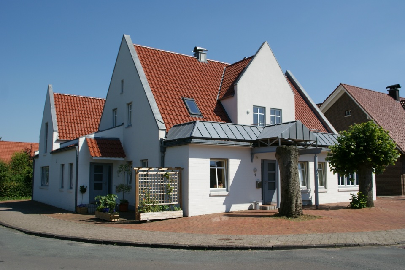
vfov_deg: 40.0
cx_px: 202
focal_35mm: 33
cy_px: 135
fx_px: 371
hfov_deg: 57.2
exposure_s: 1/500
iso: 100
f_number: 5.6
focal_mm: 22
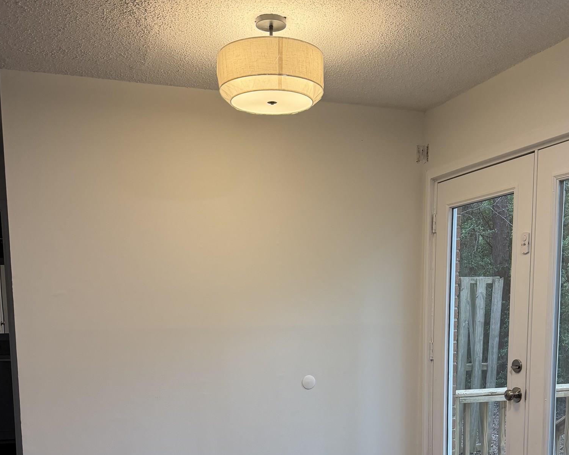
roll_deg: +0.2
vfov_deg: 39.3
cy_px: 374
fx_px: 606
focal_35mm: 36
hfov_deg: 50.2
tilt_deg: -7.9
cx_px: 306
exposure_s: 1/197
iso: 200
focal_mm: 6.76
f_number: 1.78
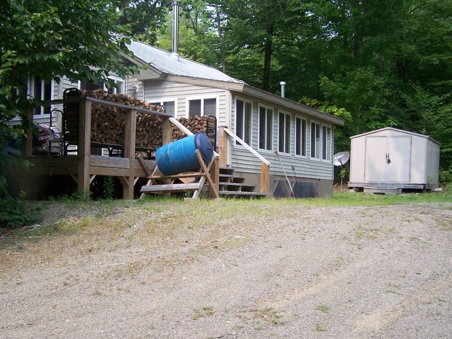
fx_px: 588
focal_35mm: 45
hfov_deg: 42.0
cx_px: 211
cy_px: 196
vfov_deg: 32.1
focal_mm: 6.3
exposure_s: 1/320
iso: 64
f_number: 2.8
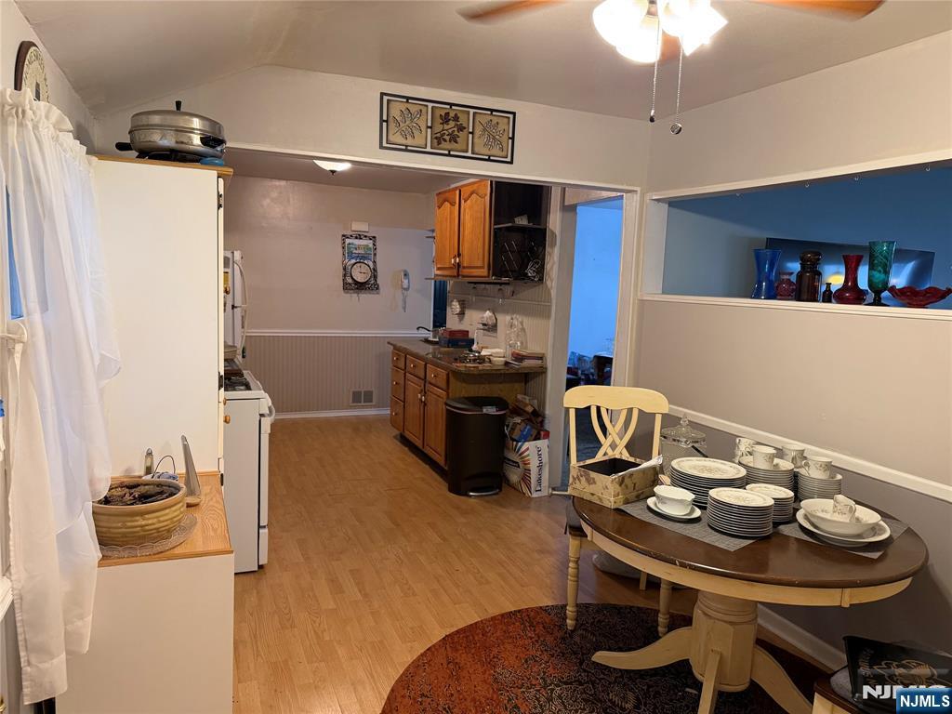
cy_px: 357
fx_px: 660
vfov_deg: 56.8
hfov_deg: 71.6
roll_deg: -1.9
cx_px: 476
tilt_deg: -7.6
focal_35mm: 24
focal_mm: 6.76
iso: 250
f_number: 1.78
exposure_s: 1/60
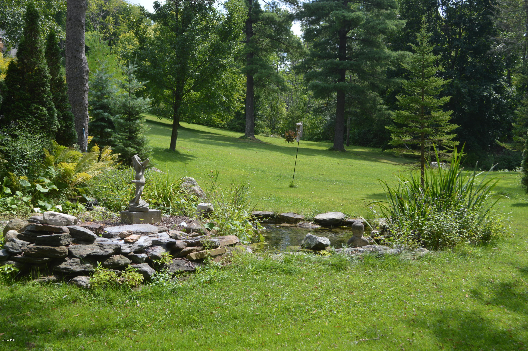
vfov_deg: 31.8
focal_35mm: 42
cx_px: 264
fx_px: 615
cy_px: 176
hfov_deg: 46.4
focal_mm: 28
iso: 100
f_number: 6.3
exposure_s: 1/160
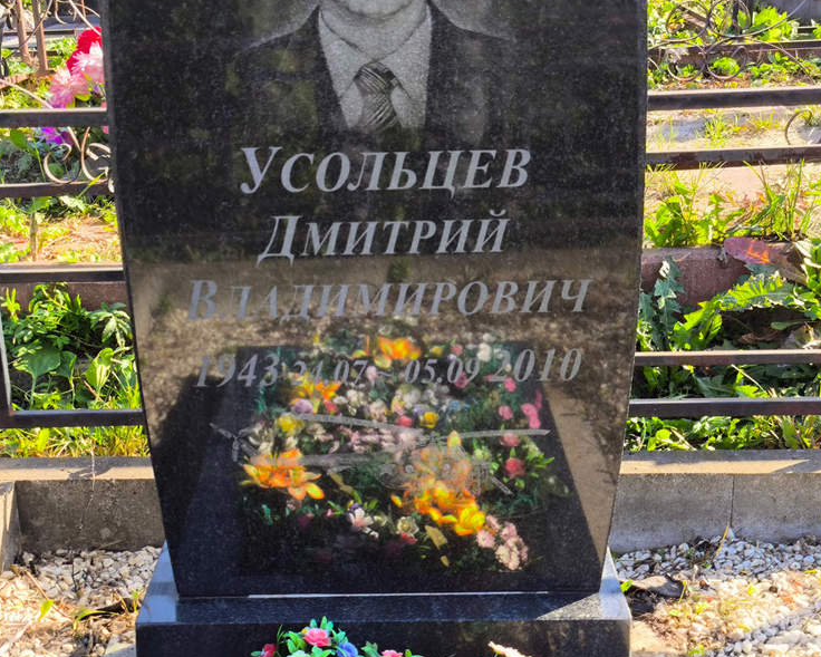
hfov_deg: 35.3
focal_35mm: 53
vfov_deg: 28.6
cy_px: 326
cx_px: 384
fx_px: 1288
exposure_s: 1/312
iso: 50
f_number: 1.7
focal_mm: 4.71
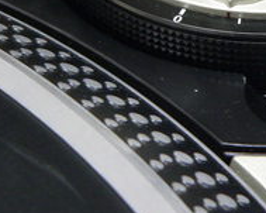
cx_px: 227
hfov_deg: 10.7
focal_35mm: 179
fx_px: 1408
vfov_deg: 8.6
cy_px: 39
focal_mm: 15.2
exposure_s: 1/10
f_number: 2.8
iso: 200
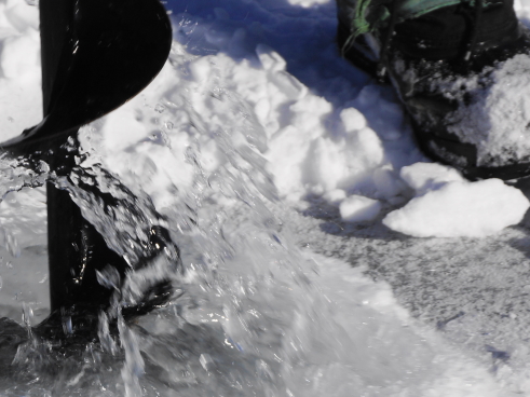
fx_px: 4041
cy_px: 323
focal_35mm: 264
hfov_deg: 7.5
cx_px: 92
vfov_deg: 5.6
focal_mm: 90
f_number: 9
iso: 100
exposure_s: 1/200
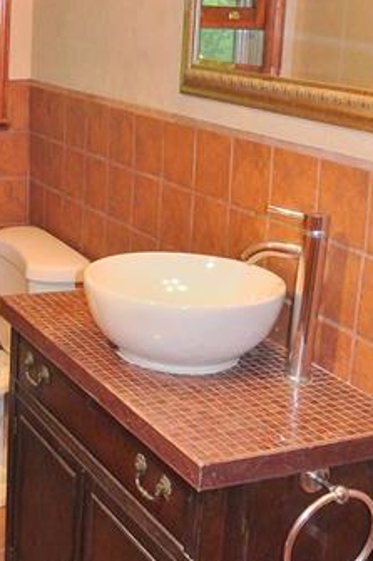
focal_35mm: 62
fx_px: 965
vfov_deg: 32.4
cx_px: 125
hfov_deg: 21.8
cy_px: 251
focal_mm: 10
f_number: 3.5
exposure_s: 1/60
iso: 1800
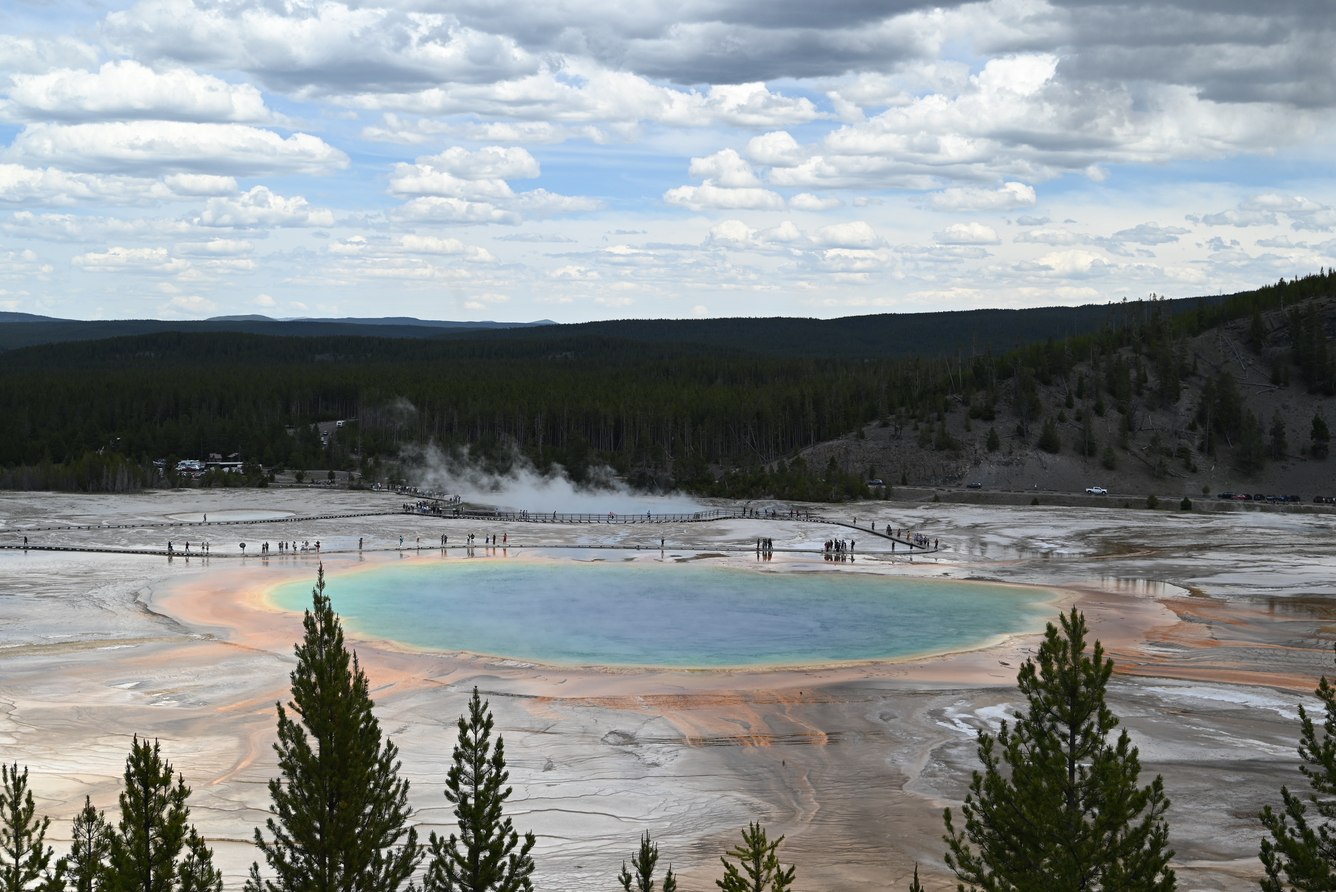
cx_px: 668
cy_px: 446
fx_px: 1856
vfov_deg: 27.0
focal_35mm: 50
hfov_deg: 39.6
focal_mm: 50
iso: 100
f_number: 9
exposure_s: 1/320
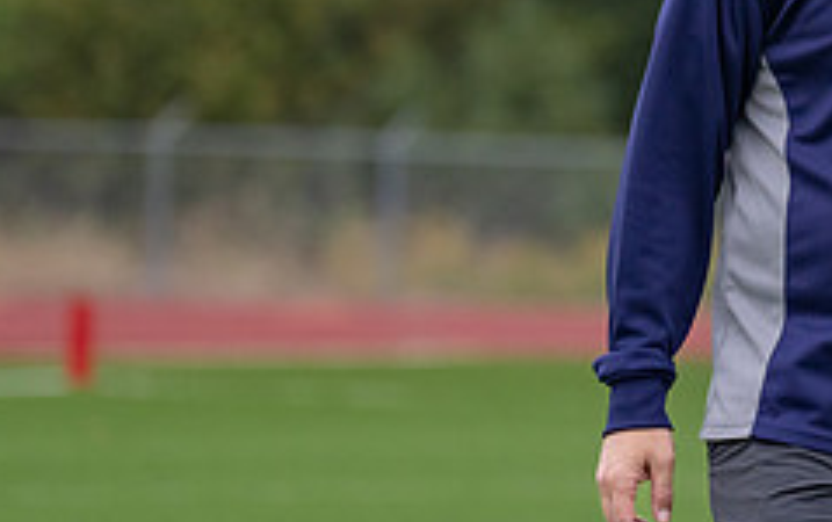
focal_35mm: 452
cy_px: 31
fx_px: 10261
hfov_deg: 4.6
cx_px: 923
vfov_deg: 2.9
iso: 640
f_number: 2.8
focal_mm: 142
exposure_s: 1/1000
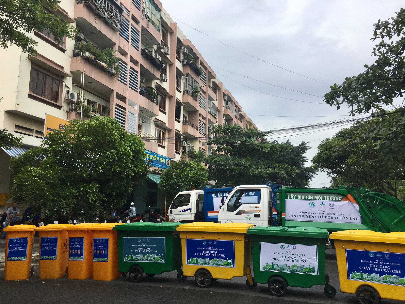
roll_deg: -1.0
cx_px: 202
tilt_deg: +9.6
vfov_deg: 48.2
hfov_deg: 61.7
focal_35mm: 29
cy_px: 152
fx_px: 339
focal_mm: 4.15
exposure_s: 1/739
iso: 25
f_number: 2.2
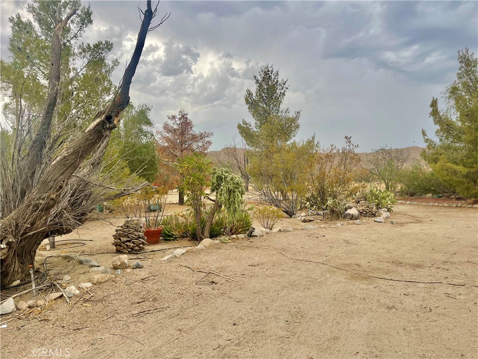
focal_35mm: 25
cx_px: 239
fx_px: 345
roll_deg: -1.6
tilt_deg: -1.4
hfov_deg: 69.4
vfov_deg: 54.9
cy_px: 180
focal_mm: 5.1
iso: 32
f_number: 1.6
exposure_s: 1/722
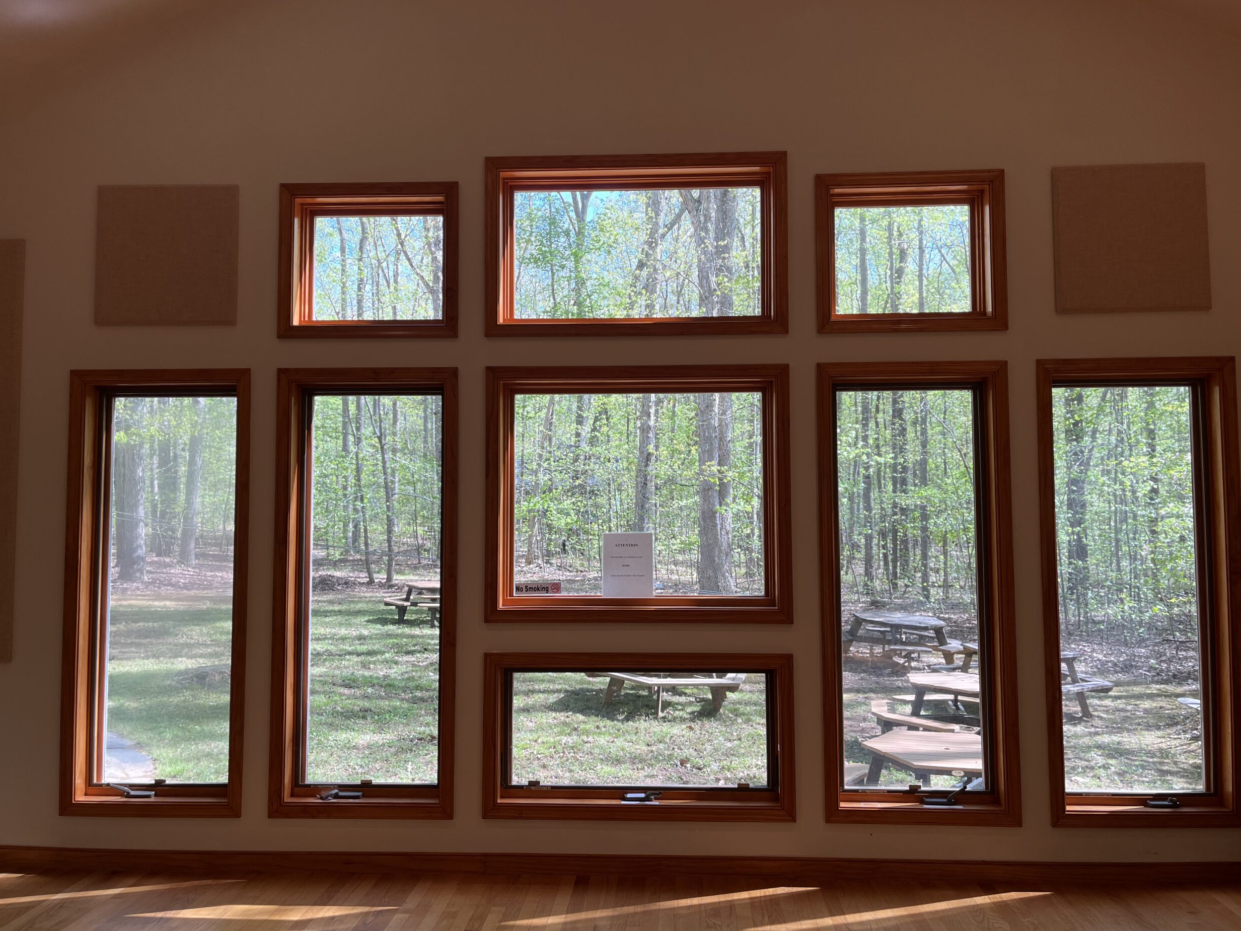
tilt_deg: +3.1
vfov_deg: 51.4
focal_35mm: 27
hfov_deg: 65.3
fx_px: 968
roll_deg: -0.2
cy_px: 452
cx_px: 622
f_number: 1.6
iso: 40
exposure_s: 1/188
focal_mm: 5.1
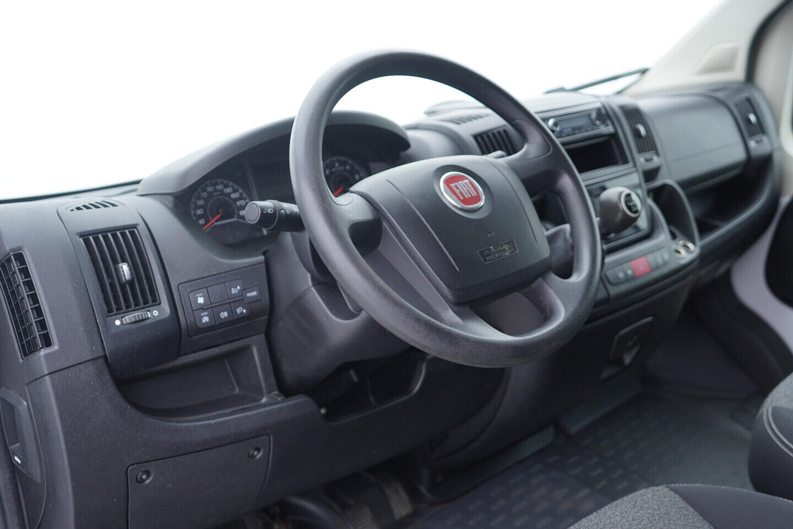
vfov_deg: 36.9
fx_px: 793
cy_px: 264
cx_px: 396
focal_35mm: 36
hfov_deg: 53.1
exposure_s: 1/40
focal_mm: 24
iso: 200
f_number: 2.8
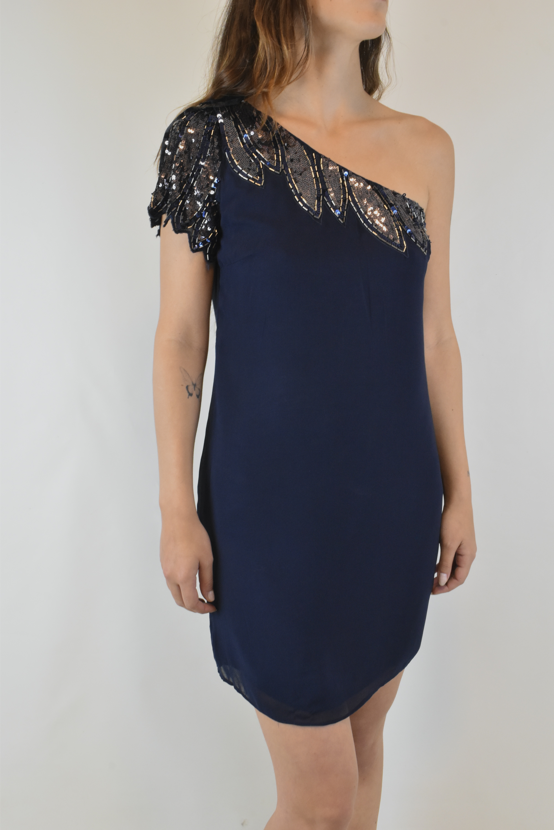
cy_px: 415
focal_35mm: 40
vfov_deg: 47.9
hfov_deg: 33.0
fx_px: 935
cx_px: 277
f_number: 16
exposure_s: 1/25
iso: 1600
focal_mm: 27
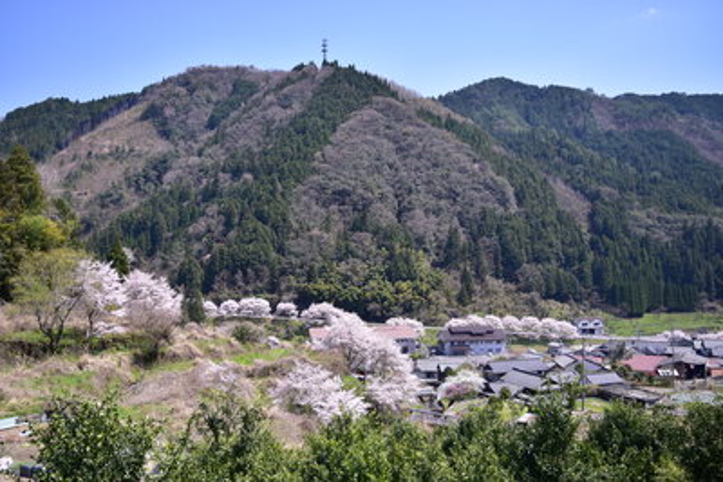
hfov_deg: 57.2
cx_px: 362
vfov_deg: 40.0
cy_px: 241
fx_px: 663
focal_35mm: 33
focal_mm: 22
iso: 320
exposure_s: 1/2000
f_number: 4
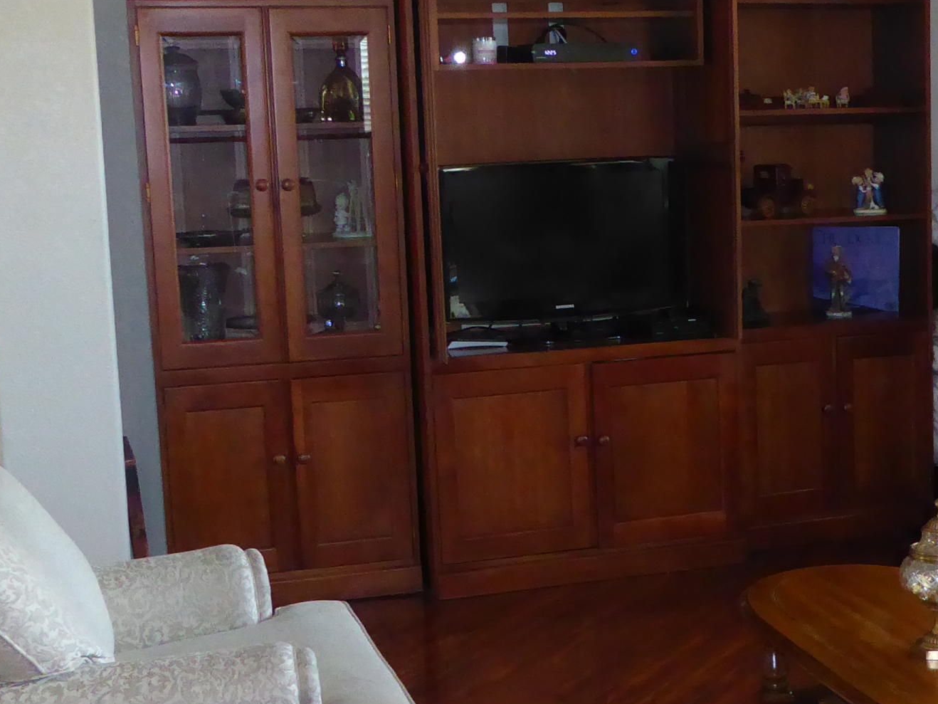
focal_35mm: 66
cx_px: 742
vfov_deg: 22.3
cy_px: 376
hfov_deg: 28.8
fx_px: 1789
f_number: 3.5
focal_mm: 5
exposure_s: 1/60
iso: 800
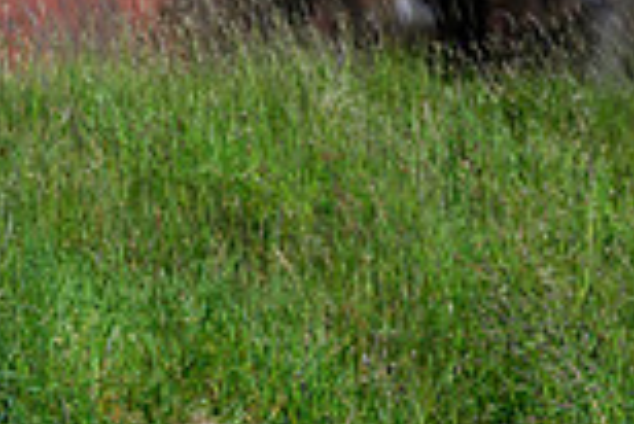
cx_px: -366
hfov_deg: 1.4
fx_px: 26529
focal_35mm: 1505
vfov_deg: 0.9
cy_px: 739
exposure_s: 1/5000
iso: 500
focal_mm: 400
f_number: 5
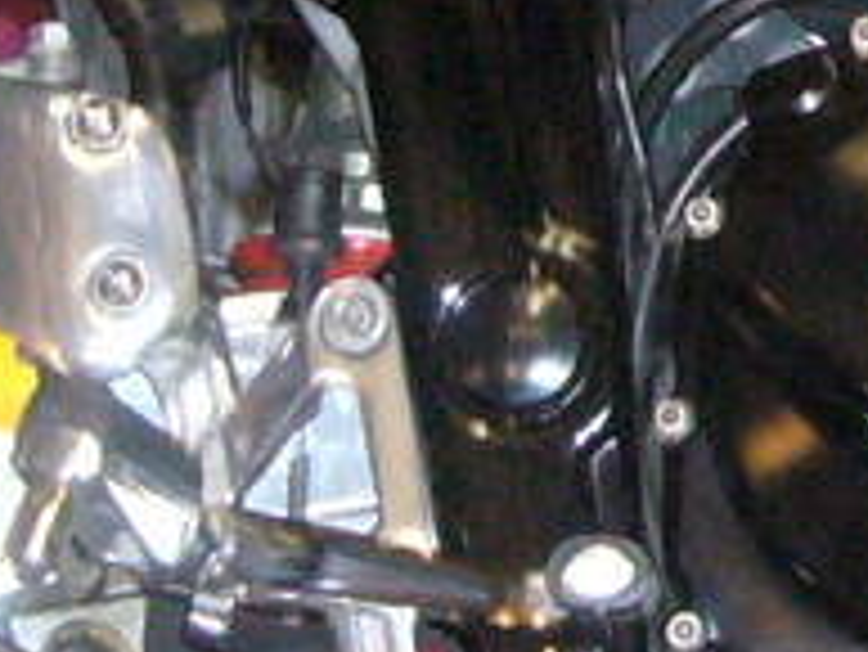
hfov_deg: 7.2
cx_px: 1070
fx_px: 6825
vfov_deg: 5.5
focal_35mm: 272
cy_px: 173
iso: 320
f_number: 2.8
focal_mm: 5.8
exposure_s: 1/30
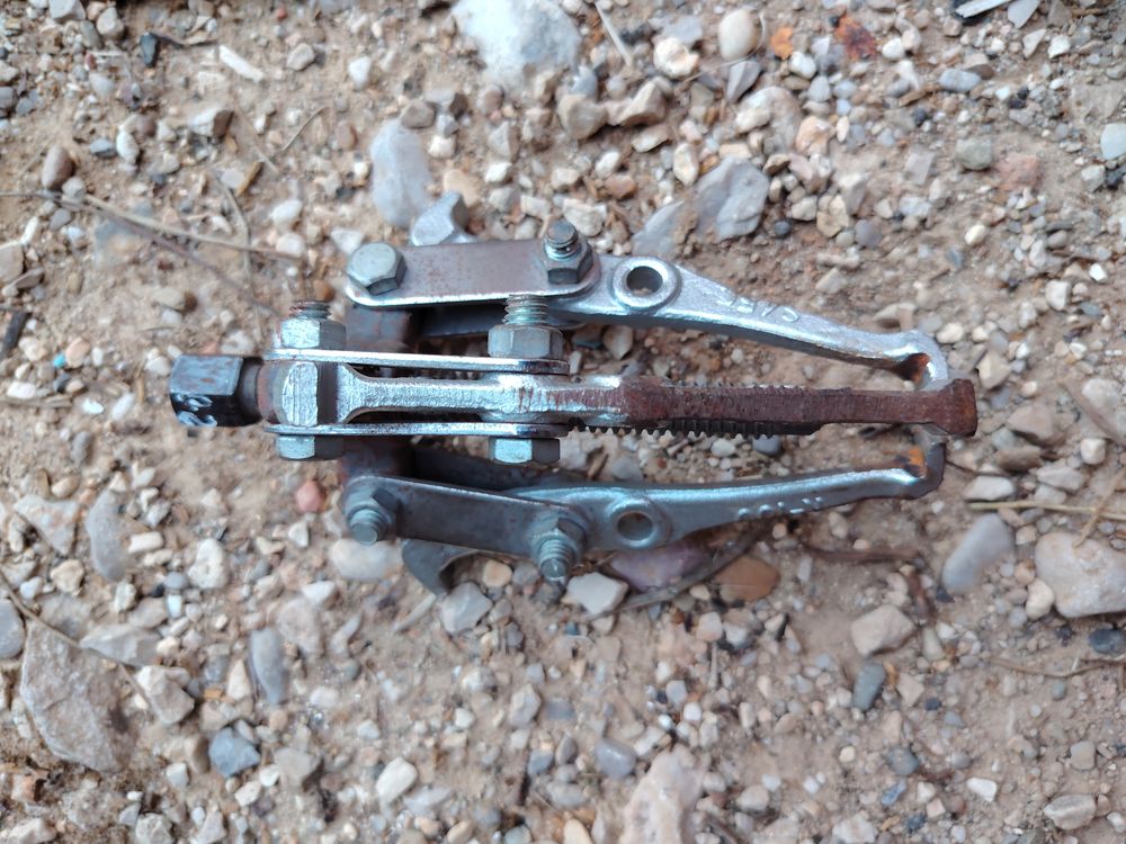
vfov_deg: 56.8
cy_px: 422
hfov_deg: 71.6
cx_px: 563
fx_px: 781
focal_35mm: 24
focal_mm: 5.25
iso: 759
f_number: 1.75
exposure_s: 1/100
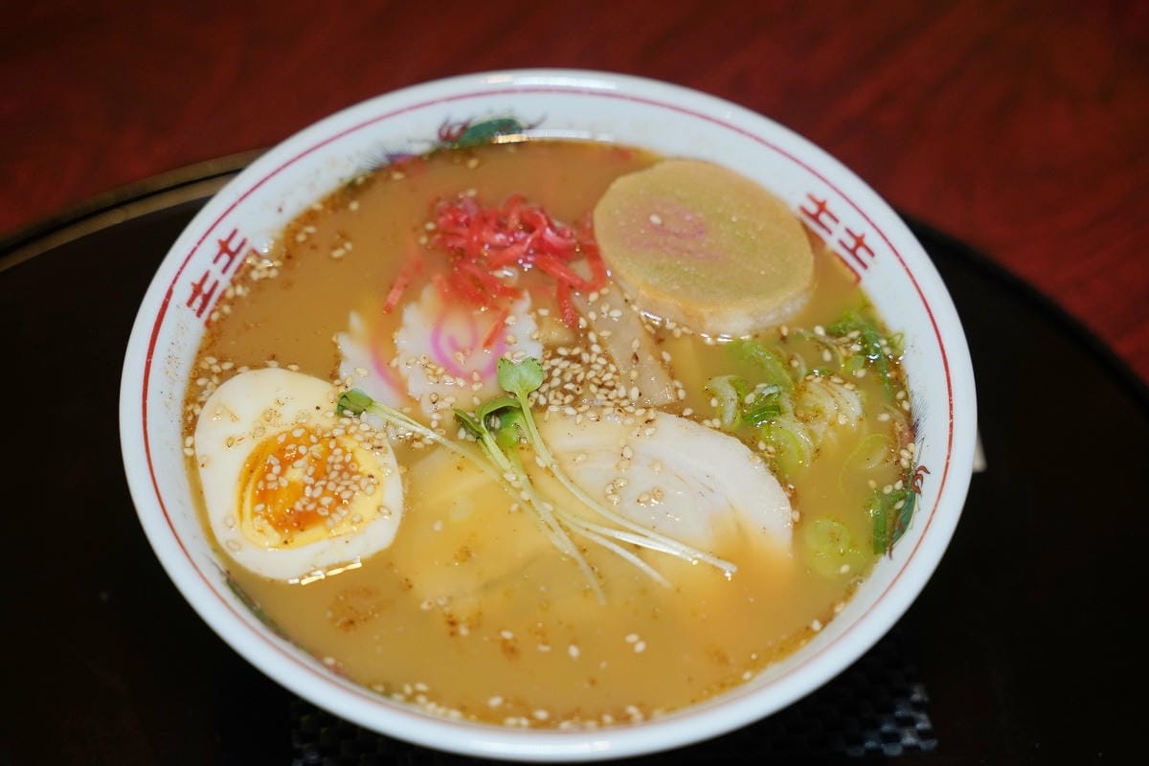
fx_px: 2394
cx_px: 574
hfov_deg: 27.0
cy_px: 383
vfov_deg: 18.2
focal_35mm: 75
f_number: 4
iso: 1000
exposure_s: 1/160
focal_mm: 75
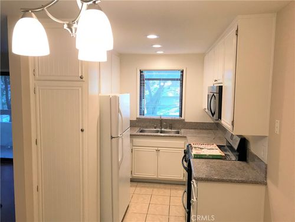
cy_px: 111
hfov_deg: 63.4
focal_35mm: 28
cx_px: 148
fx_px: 239
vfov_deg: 49.7
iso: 25
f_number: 1.8
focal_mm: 3.99
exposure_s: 1/30
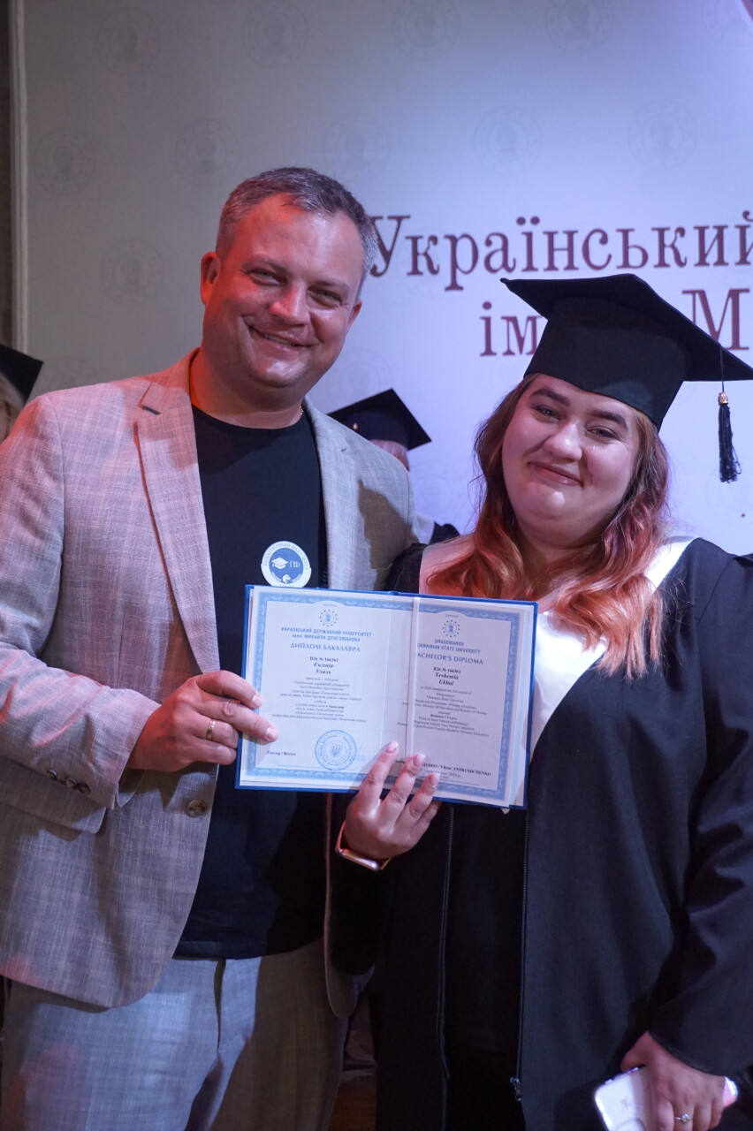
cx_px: 376
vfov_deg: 41.1
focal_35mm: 48
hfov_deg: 28.0
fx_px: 1508
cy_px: 566
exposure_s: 1/160
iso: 2000
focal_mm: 32
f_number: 5
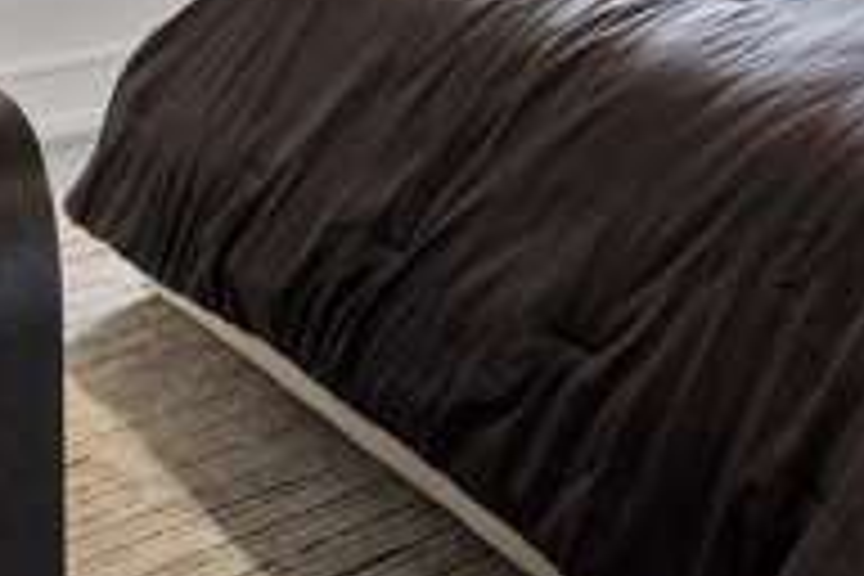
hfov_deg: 27.1
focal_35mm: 60
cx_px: 1170
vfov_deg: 17.6
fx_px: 1440
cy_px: -504
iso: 800
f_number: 6.4
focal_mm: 10
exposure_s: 1/15
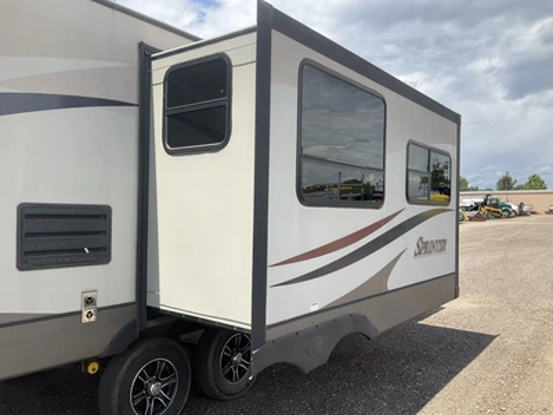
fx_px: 463
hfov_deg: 61.7
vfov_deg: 48.2
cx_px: 276
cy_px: 208
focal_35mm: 29
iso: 25
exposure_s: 1/1168
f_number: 1.8
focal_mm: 3
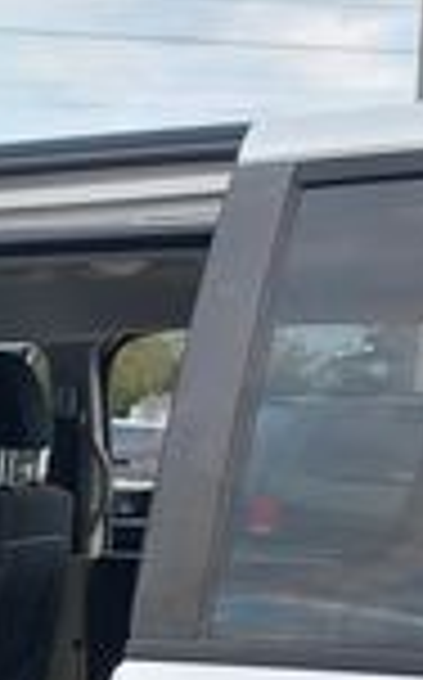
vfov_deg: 24.1
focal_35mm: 81
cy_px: 730
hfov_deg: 15.6
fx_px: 1498
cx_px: -54
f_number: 1.8
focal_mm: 5.23
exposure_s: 1/60
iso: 50
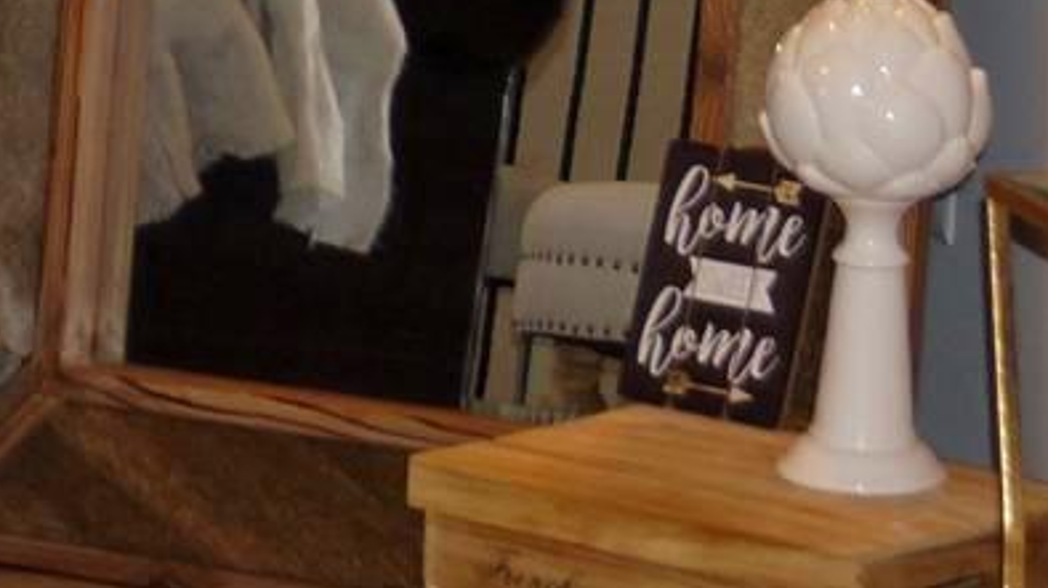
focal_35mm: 245
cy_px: -266
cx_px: -1362
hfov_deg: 8.2
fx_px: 6804
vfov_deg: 4.9
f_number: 4.5
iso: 320
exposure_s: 1/60
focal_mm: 30
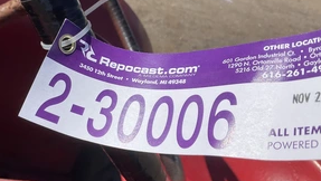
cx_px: 112
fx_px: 375
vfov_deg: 27.0
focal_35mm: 44
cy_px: 61
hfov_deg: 45.8
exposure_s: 1/2667
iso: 25
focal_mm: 3
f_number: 1.8
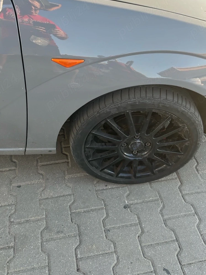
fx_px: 278
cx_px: 94
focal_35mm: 35
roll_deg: +5.0
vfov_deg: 51.9
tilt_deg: -41.2
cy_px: 98
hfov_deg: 40.7
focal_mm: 5.7
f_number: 1.5
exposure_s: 1/408
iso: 50
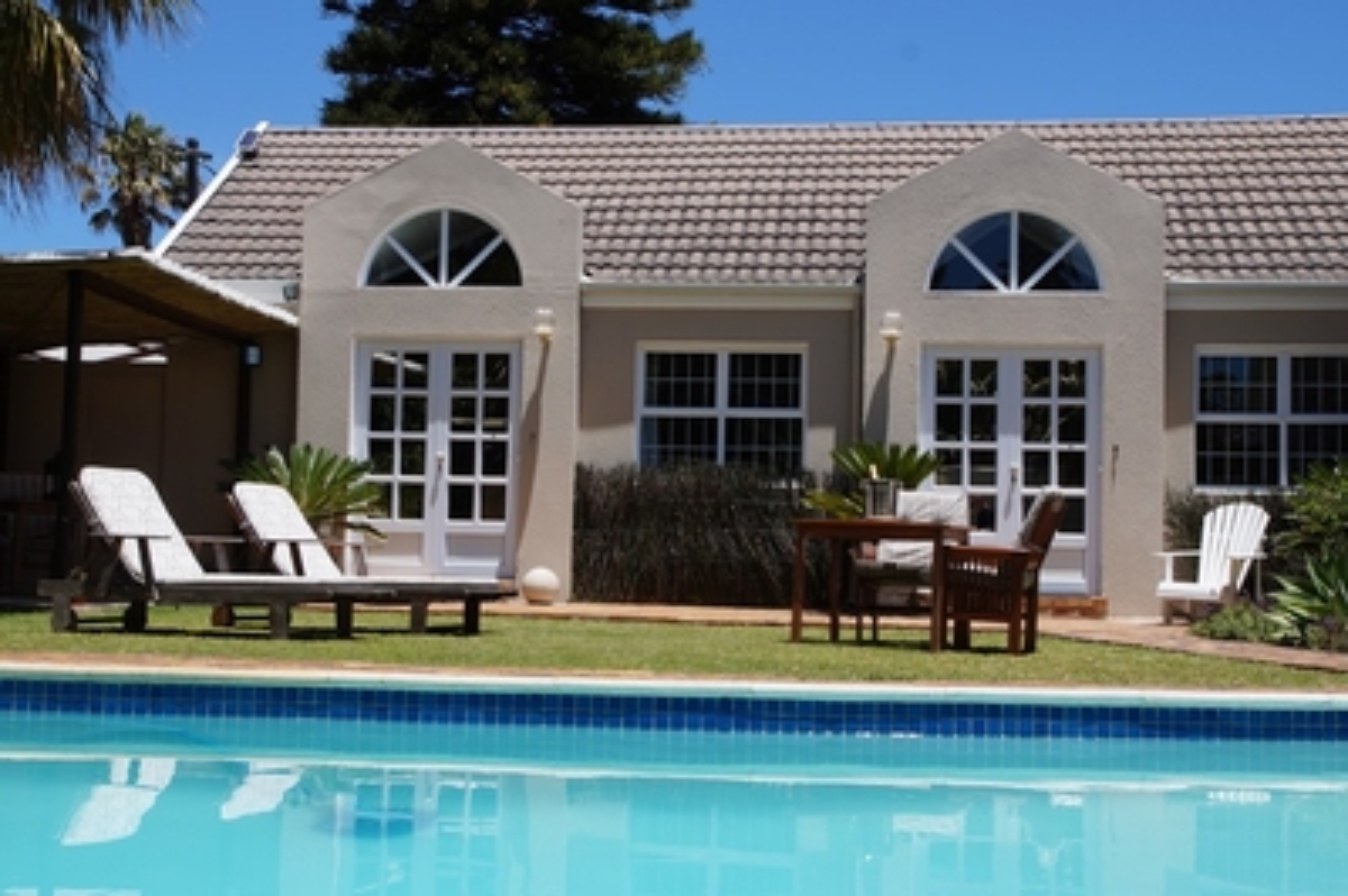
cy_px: 448
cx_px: 674
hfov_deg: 43.6
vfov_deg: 29.8
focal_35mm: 45
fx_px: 1684
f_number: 10
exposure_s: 1/200
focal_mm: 30
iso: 100
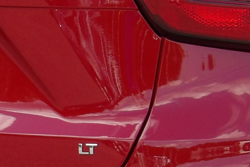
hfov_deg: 4.2
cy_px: 139
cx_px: -19
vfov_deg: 2.8
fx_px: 3396
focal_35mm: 489
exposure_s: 1/171
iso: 100
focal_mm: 21.7
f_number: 4.2
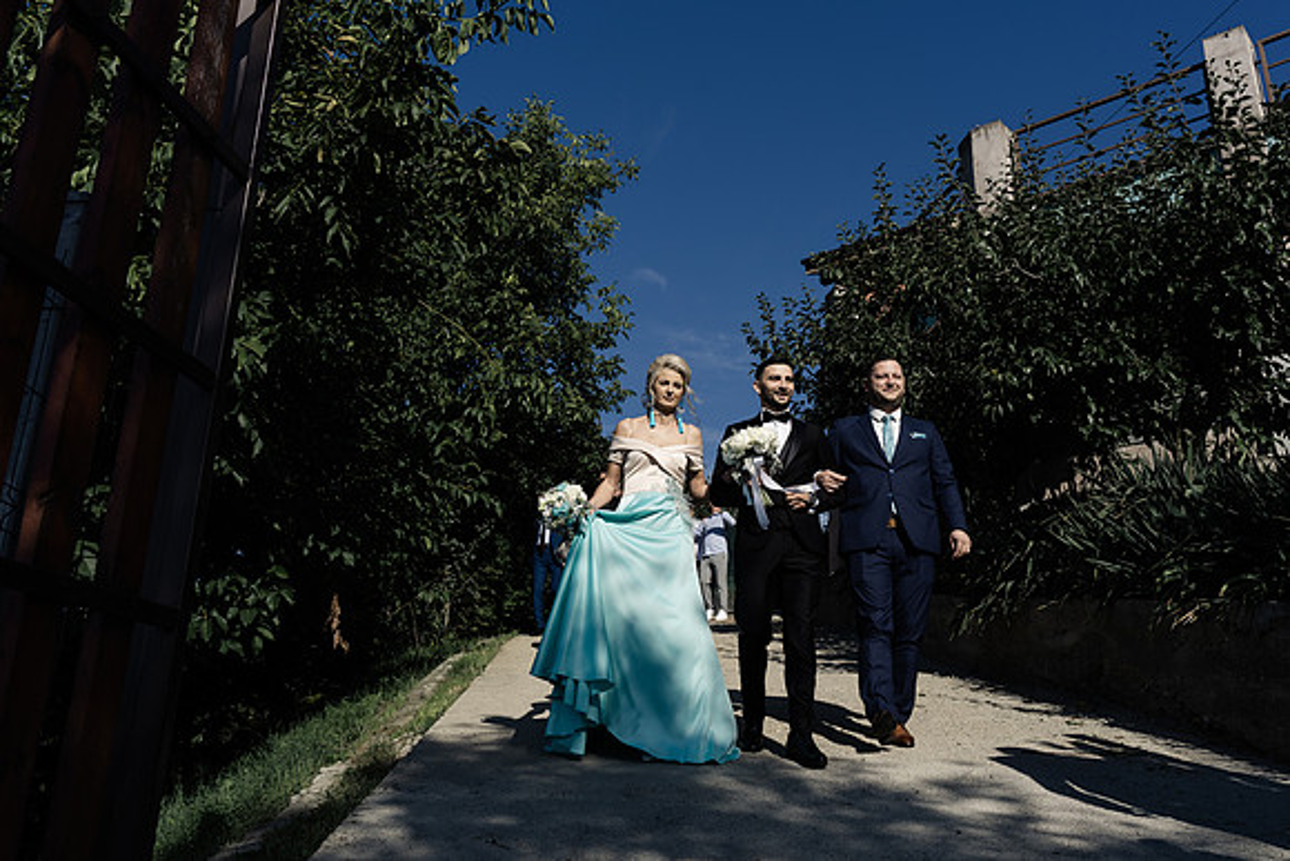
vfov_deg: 43.2
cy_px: 395
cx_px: 699
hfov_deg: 61.3
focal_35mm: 30
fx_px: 1087
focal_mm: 28
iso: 100
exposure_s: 1/500
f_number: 7.1
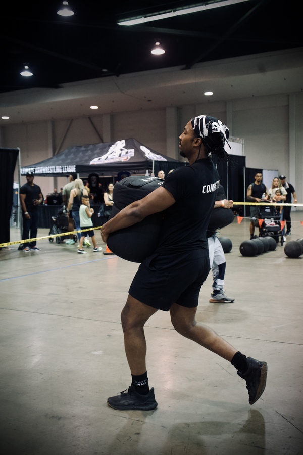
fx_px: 505
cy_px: 228
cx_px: 152
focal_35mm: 40
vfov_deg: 48.5
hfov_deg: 33.4
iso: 5000
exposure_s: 1/800
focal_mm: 40
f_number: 4
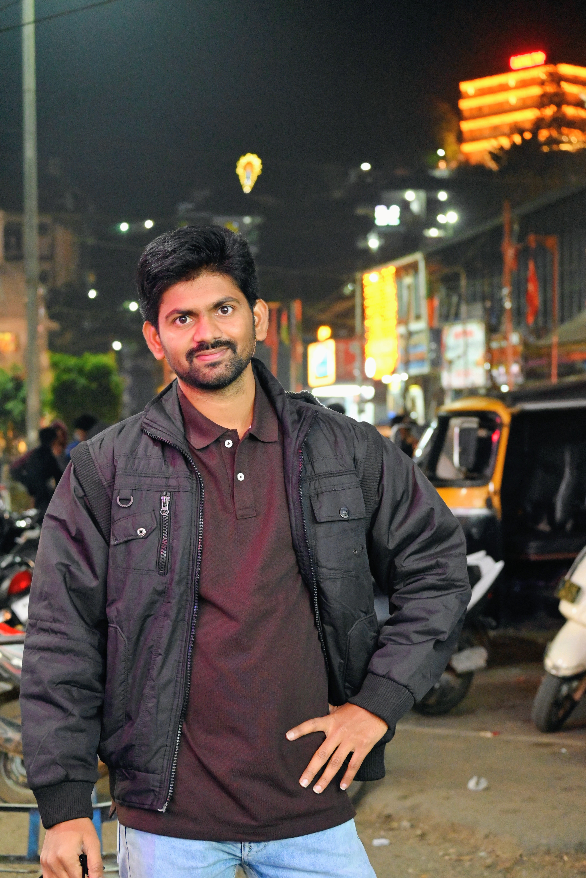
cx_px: 293
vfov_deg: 27.0
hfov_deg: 18.2
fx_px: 1831
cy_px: 439
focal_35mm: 75
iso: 4500
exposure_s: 1/60
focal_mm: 50
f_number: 4.5
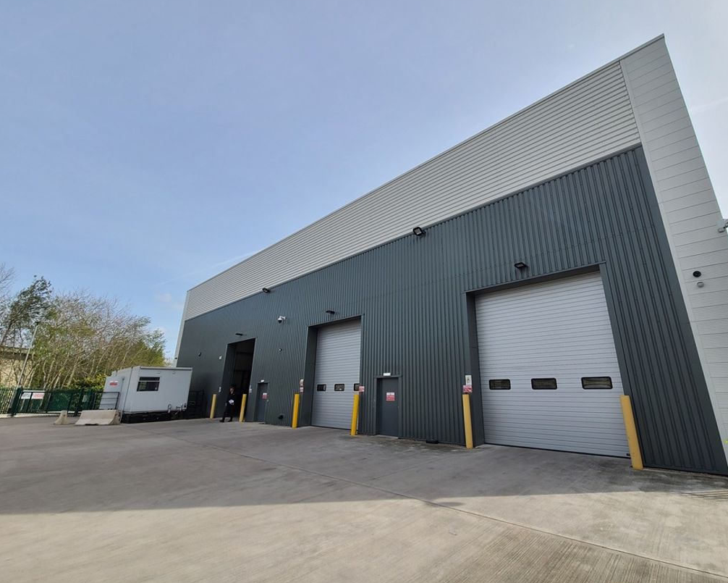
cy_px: 291
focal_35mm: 14
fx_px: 302
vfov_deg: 88.0
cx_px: 399
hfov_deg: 100.4
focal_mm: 2.2
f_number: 2.2
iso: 64
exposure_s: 1/1457
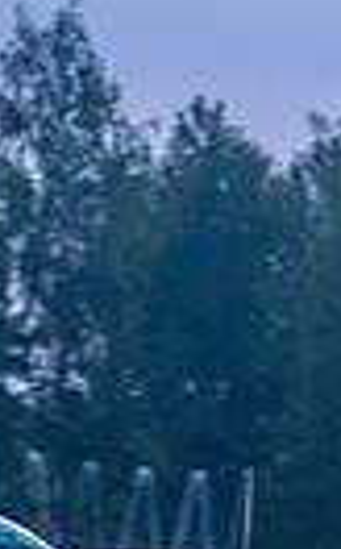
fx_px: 21894
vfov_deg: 1.4
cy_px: 505
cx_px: 148
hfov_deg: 0.9
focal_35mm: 1466
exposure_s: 1/320
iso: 1000
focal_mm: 200
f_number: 2.8
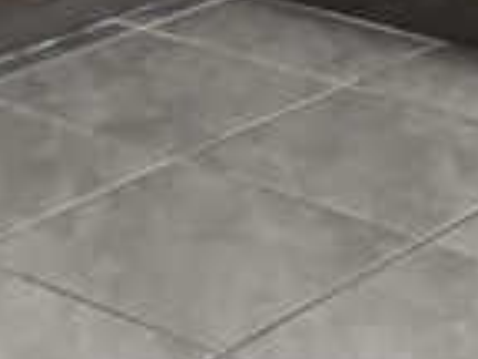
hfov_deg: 13.1
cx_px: 93
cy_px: -666
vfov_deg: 8.5
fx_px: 2071
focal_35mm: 150
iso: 500
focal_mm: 22
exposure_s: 1/3
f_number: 8
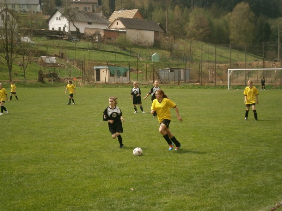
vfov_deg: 20.2
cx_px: 141
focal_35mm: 73
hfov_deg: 26.7
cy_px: 106
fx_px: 595
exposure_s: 1/640
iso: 80
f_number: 4.4
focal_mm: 13
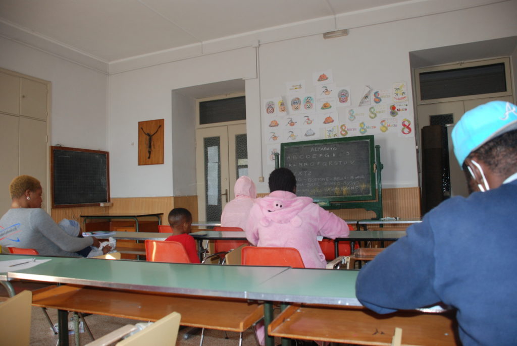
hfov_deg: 67.3
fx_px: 388
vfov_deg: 48.1
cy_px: 173
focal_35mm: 27
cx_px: 258
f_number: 4
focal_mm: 18
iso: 400
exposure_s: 1/60
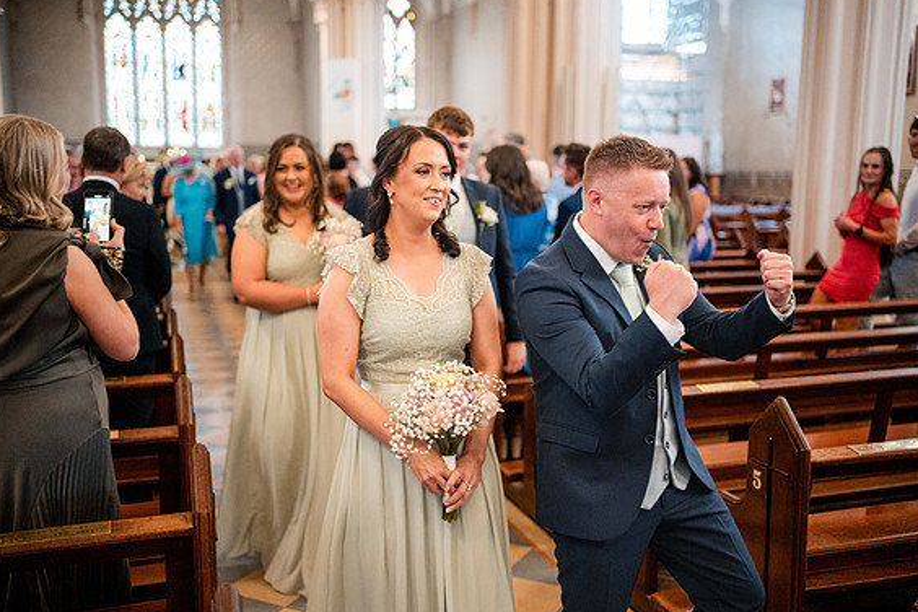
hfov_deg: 53.1
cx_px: 467
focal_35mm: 36
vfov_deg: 36.9
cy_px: 305
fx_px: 918
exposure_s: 1/500
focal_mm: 35
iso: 8000
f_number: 1.8
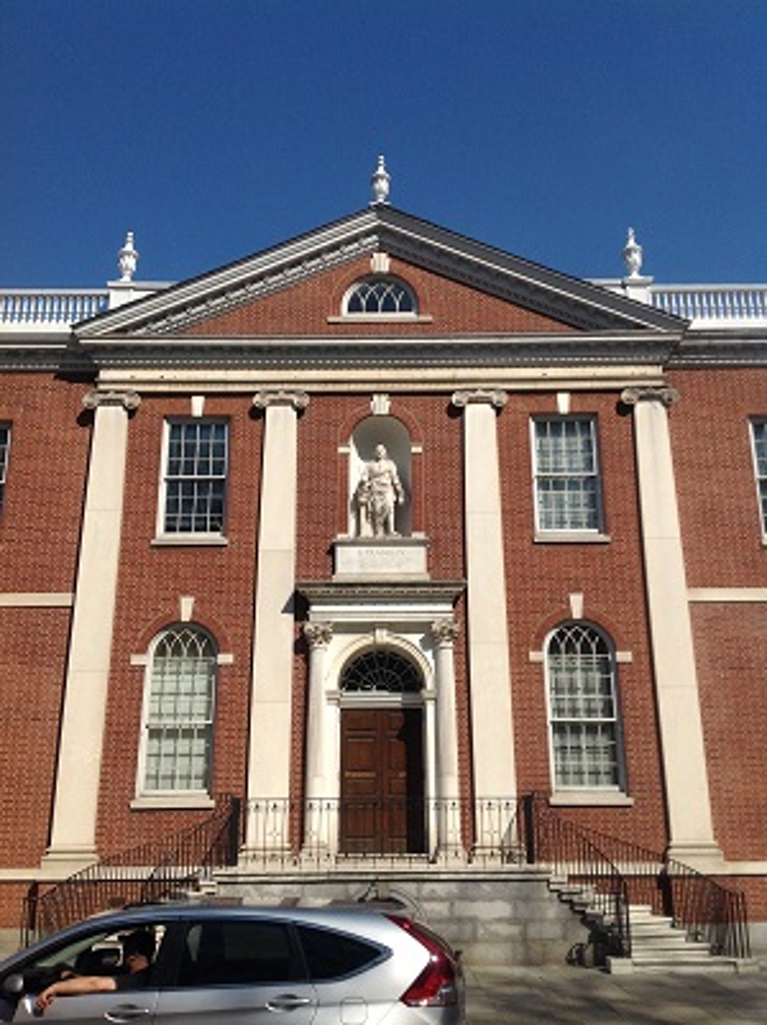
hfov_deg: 40.6
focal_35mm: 35
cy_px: 512
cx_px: 384
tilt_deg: +17.3
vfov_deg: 52.7
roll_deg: +0.2
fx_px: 1036
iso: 50
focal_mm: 4.28
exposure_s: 1/3367
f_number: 2.4
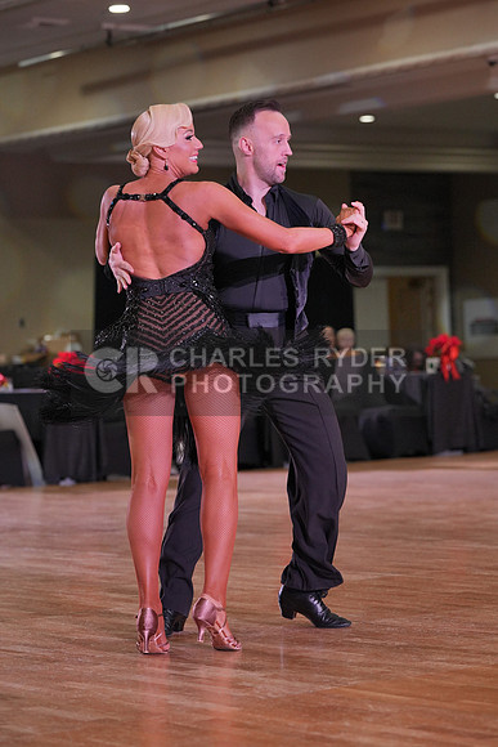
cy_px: 374
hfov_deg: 12.9
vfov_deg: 19.3
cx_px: 249
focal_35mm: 106
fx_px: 2198
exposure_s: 1/500
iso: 2000
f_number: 4
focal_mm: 106
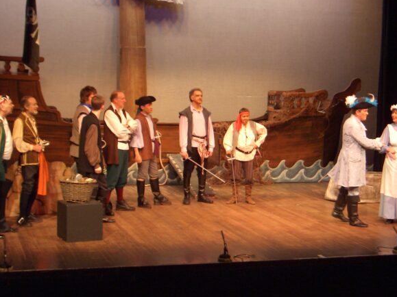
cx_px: 241
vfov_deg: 20.2
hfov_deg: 26.6
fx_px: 837
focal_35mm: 73
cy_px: 146
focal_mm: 11.4
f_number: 3.3
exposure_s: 1/40
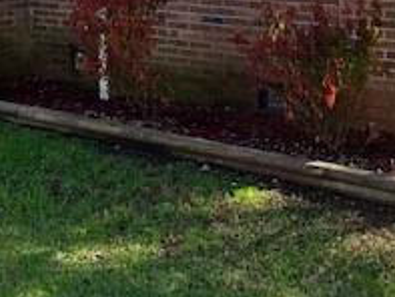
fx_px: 1039
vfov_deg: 15.2
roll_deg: +1.3
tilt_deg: +3.7
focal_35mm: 91
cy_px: -134
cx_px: 30
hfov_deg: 21.0
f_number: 1.8
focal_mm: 3.99
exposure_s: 1/585
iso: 20
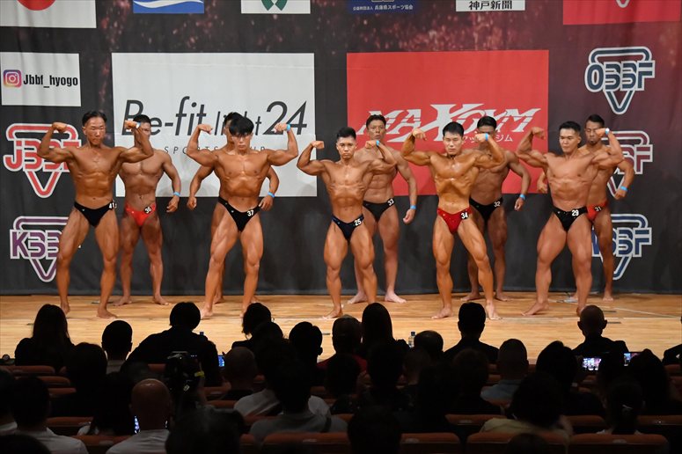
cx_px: 341
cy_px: 227
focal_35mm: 138
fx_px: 2613
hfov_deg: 14.9
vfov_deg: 9.9
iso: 9000
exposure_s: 1/400
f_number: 5.6
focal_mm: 92
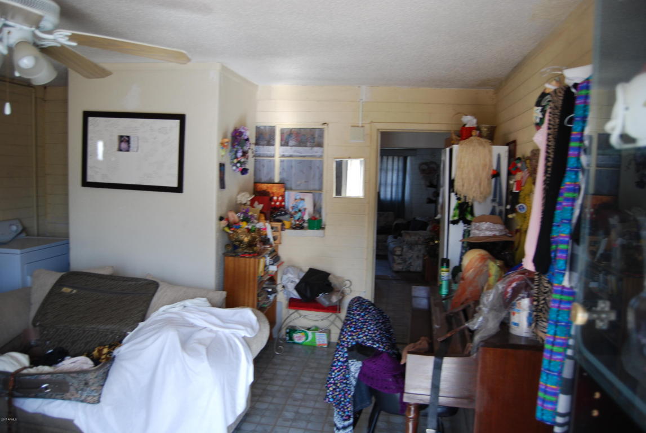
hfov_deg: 67.3
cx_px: 323
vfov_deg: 48.1
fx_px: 485
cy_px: 216
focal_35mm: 27
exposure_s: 1/50
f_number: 3.5
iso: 200
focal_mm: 18
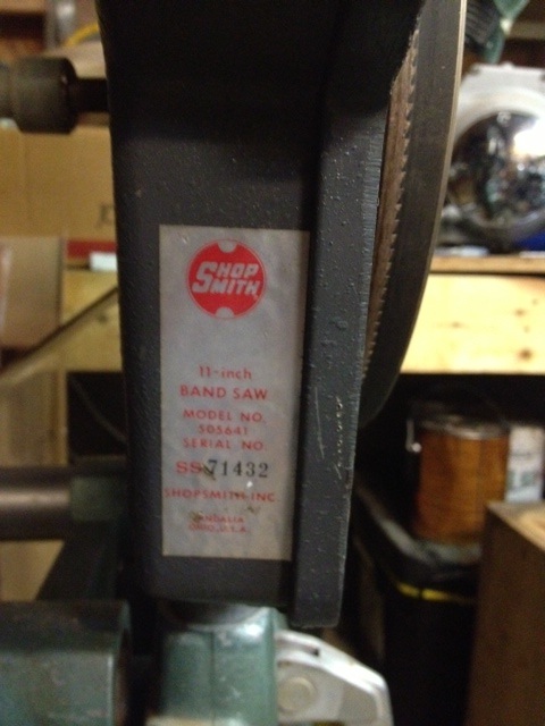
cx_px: 272
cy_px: 363
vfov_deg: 52.6
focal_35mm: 35
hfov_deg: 40.7
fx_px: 735
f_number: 2.4
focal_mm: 4.28
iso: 800
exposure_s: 1/15
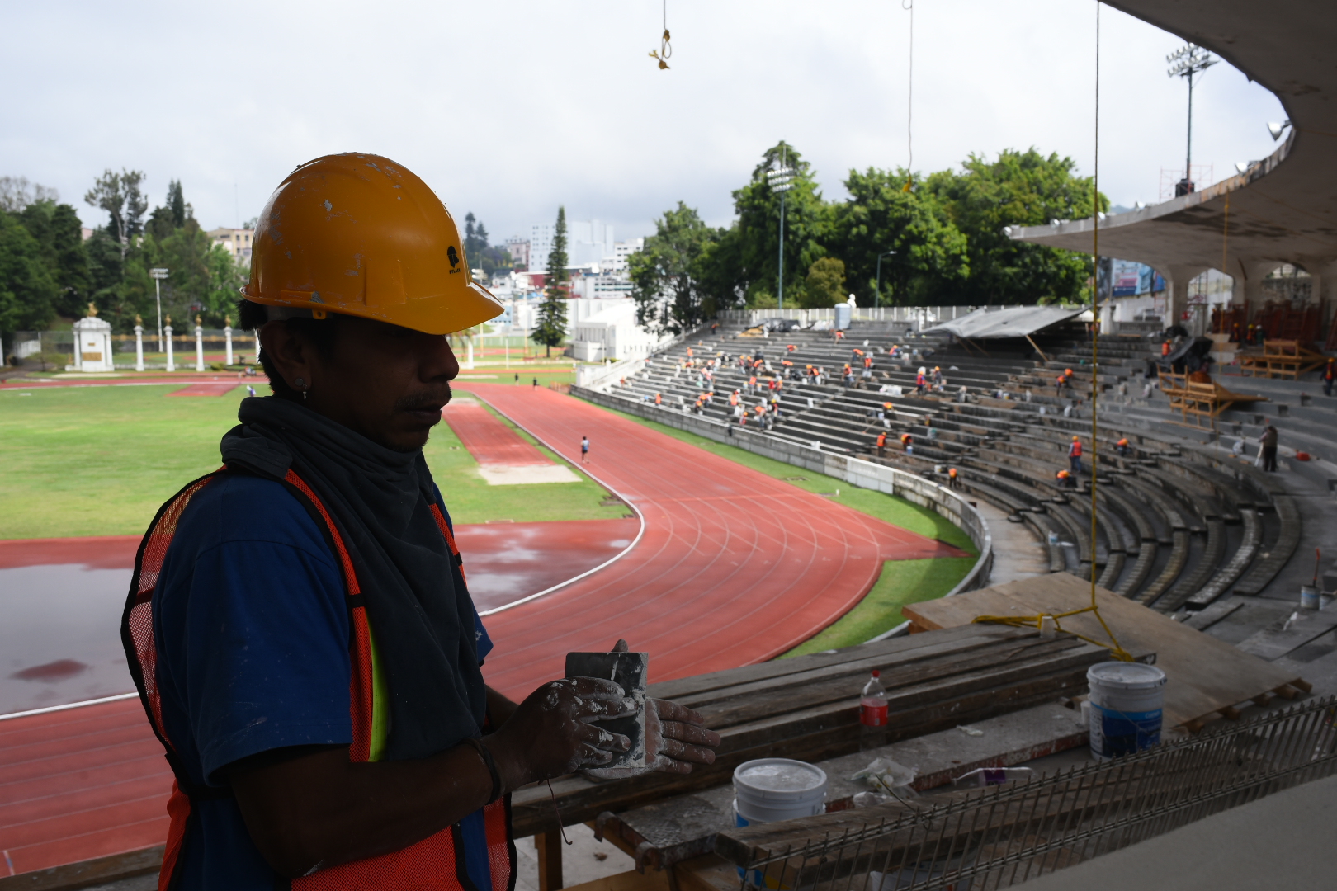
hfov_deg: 54.4
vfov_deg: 37.9
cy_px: 446
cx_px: 668
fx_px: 1300
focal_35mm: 35
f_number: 10
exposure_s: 1/320
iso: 320
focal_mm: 35
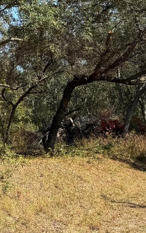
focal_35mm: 70
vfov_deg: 28.3
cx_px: -149
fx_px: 446
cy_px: 26
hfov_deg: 15.0
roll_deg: +2.2
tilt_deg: +14.3
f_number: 1.78
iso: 80
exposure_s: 1/1869
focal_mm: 6.76
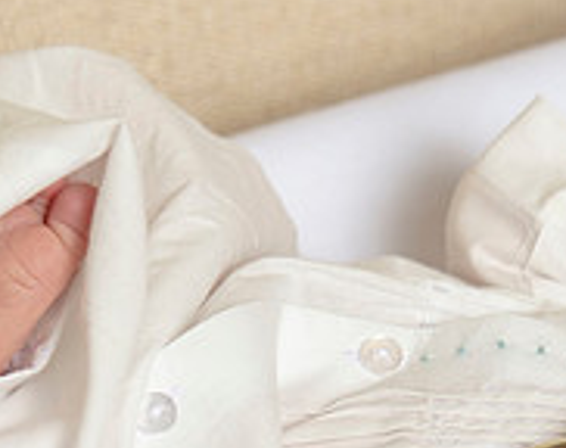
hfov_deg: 3.6
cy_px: 572
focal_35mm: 543
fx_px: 9057
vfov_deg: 2.8
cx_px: 331
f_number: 5.6
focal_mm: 140
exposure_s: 1/160
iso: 125
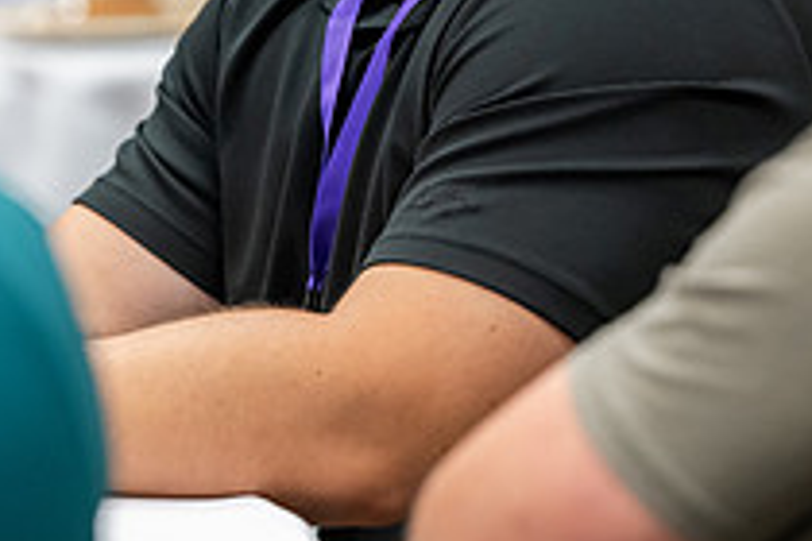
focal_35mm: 386
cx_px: 398
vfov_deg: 3.6
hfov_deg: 5.3
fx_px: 8706
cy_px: -64
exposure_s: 1/160
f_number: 2.8
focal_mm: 140
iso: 1600
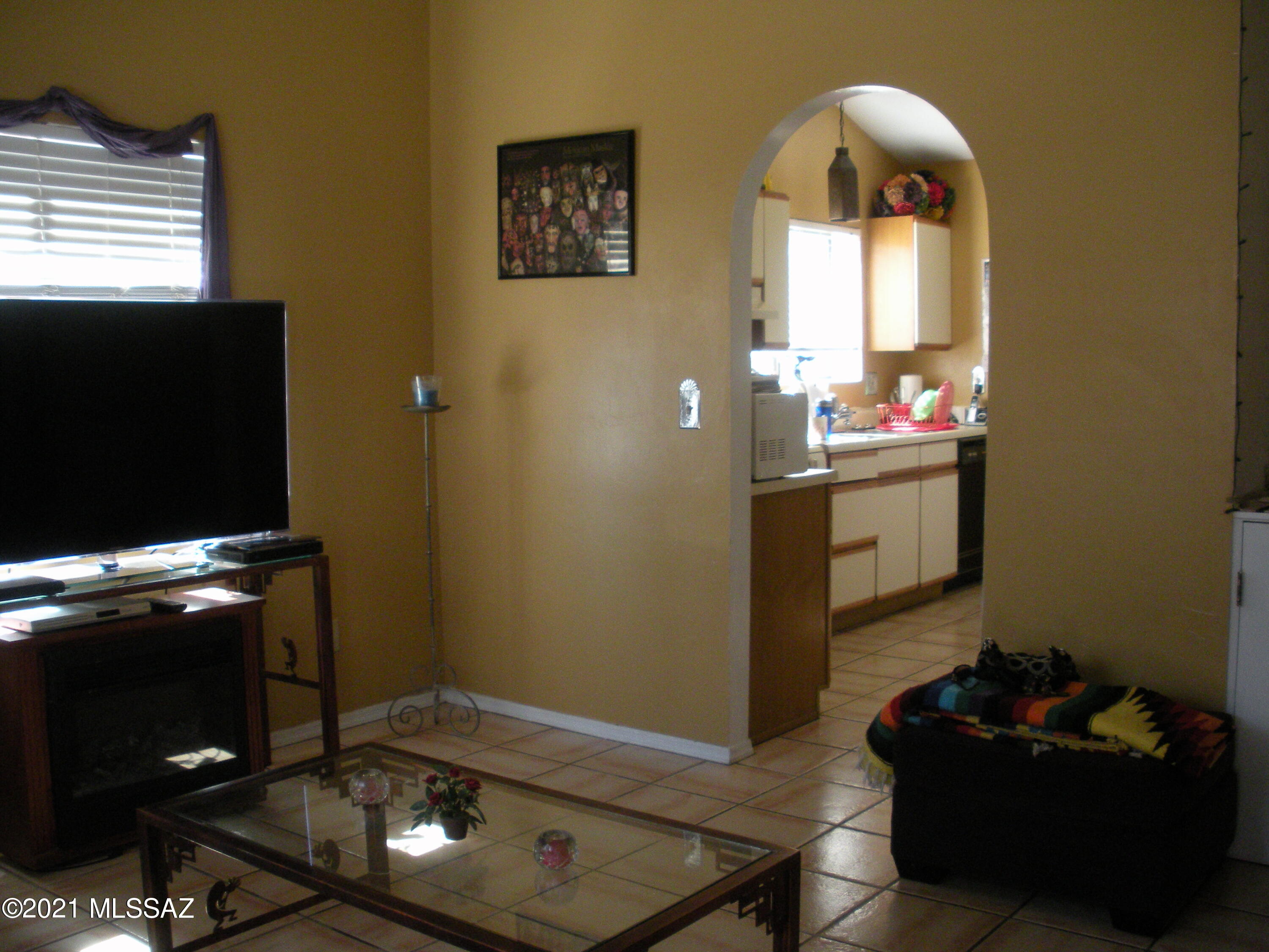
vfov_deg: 40.7
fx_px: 1283
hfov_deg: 52.6
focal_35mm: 35
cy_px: 476
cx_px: 634
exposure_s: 1/63.5
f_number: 3.5
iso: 392
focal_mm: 6.3
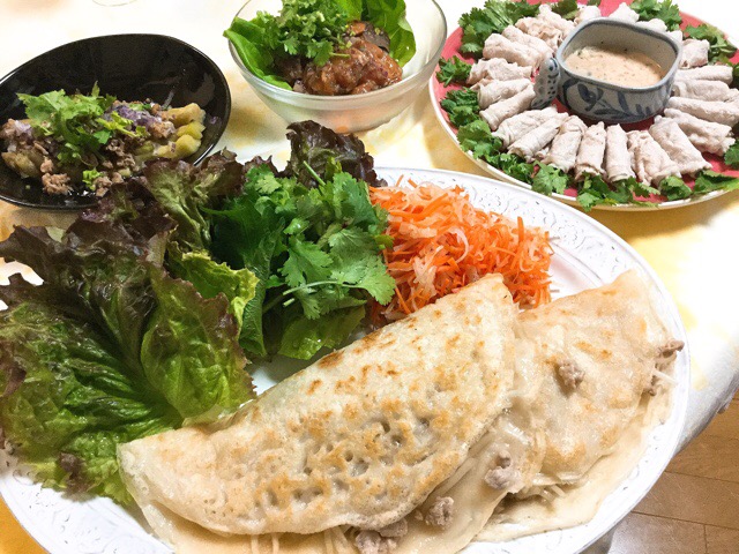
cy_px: 277
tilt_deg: -54.3
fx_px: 662
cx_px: 370
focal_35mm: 31
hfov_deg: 58.4
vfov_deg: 45.4
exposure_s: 1/30
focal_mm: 3.3
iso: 125
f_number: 2.4
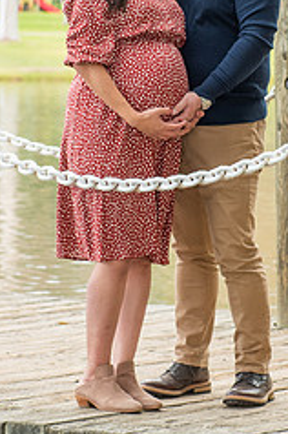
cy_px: 157
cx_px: 180
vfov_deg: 8.4
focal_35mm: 245
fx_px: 2948
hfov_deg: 5.6
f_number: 5
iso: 320
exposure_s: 1/125
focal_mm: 70
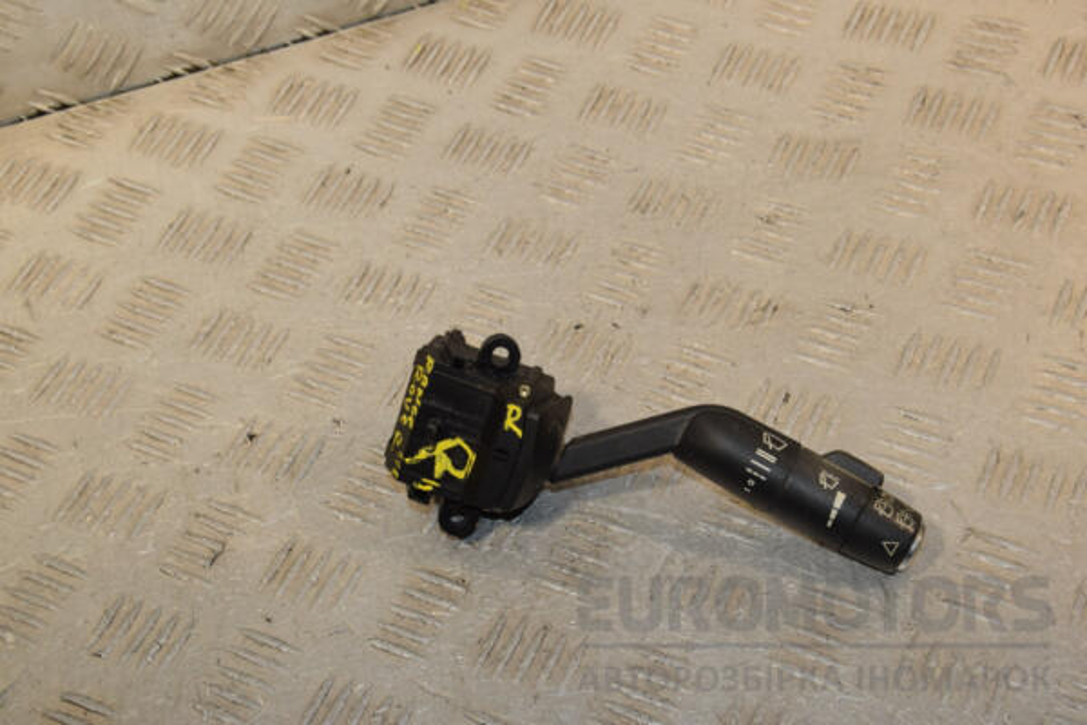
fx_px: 1902
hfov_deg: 31.9
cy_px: 362
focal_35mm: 63
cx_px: 544
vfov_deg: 21.6
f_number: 9
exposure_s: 1/200
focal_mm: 42
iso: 800
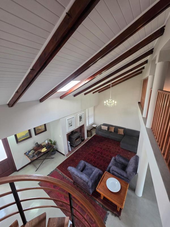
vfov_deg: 106.2
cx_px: 85
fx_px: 85
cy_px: 114
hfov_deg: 89.9
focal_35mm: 13
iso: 160
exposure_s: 1/50
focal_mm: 2.2
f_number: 1.9
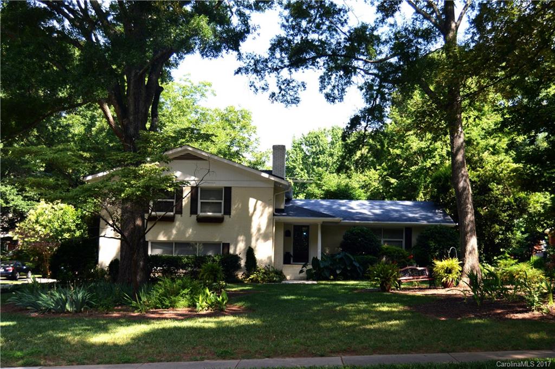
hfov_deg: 46.5
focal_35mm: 42
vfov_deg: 31.8
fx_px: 647
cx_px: 278
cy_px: 184
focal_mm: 28
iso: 100
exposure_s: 1/200
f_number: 4
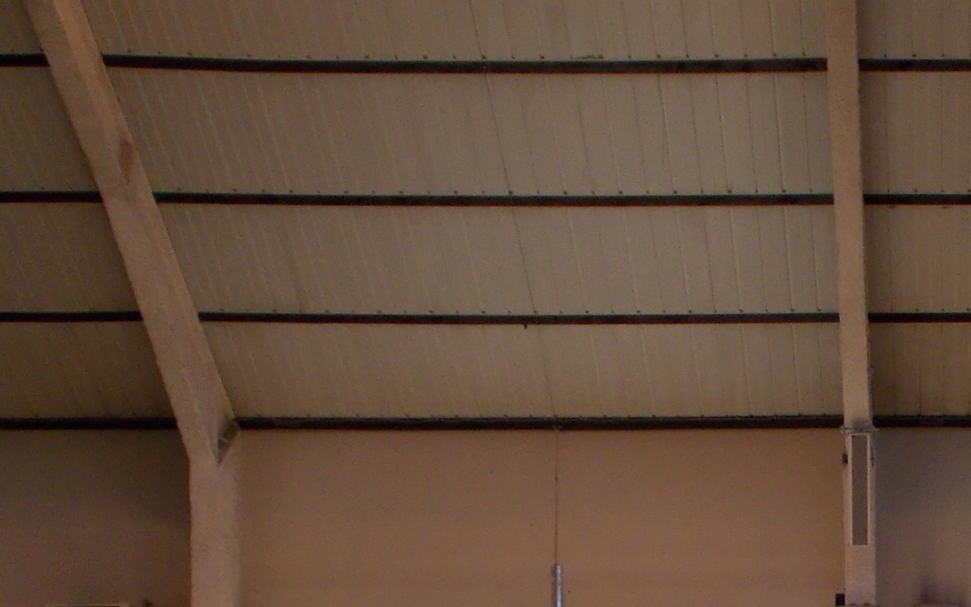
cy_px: 835
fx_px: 2990
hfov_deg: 18.0
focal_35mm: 113
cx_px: 951
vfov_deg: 11.2
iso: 220
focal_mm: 7.9
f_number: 4.2
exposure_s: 1/250
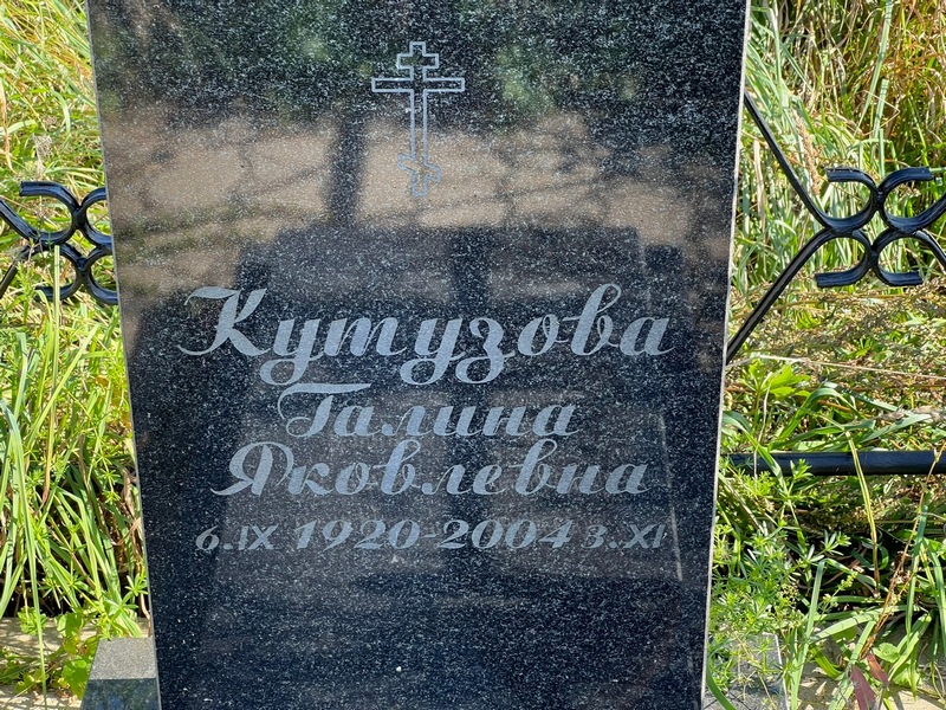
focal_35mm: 77
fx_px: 2104
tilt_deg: -33.5
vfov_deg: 19.1
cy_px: 355
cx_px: 473
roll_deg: -1.2
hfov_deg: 25.3
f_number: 2.8
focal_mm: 9
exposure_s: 1/99
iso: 32
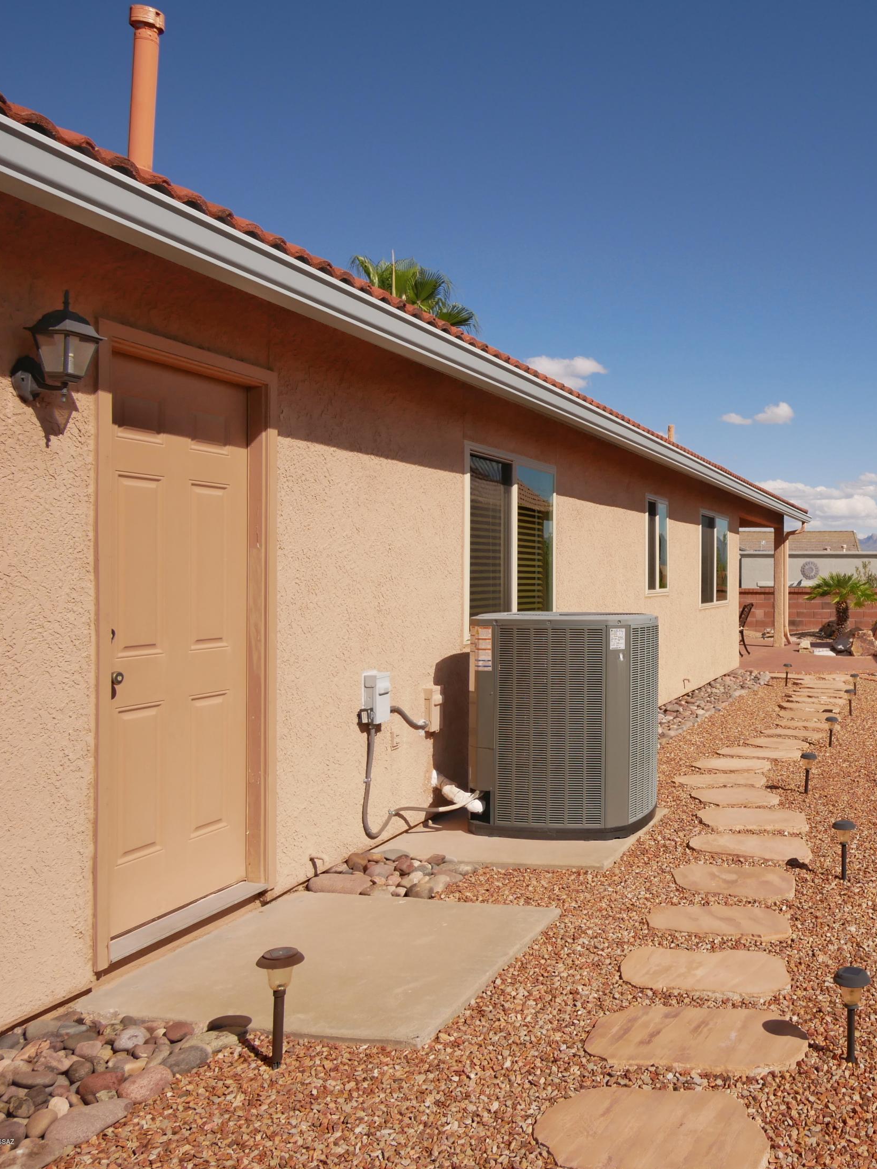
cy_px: 581
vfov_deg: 60.0
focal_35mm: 30
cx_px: 761
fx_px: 1013
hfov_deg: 43.4
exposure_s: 1/1600
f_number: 5.6
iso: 200
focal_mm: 11
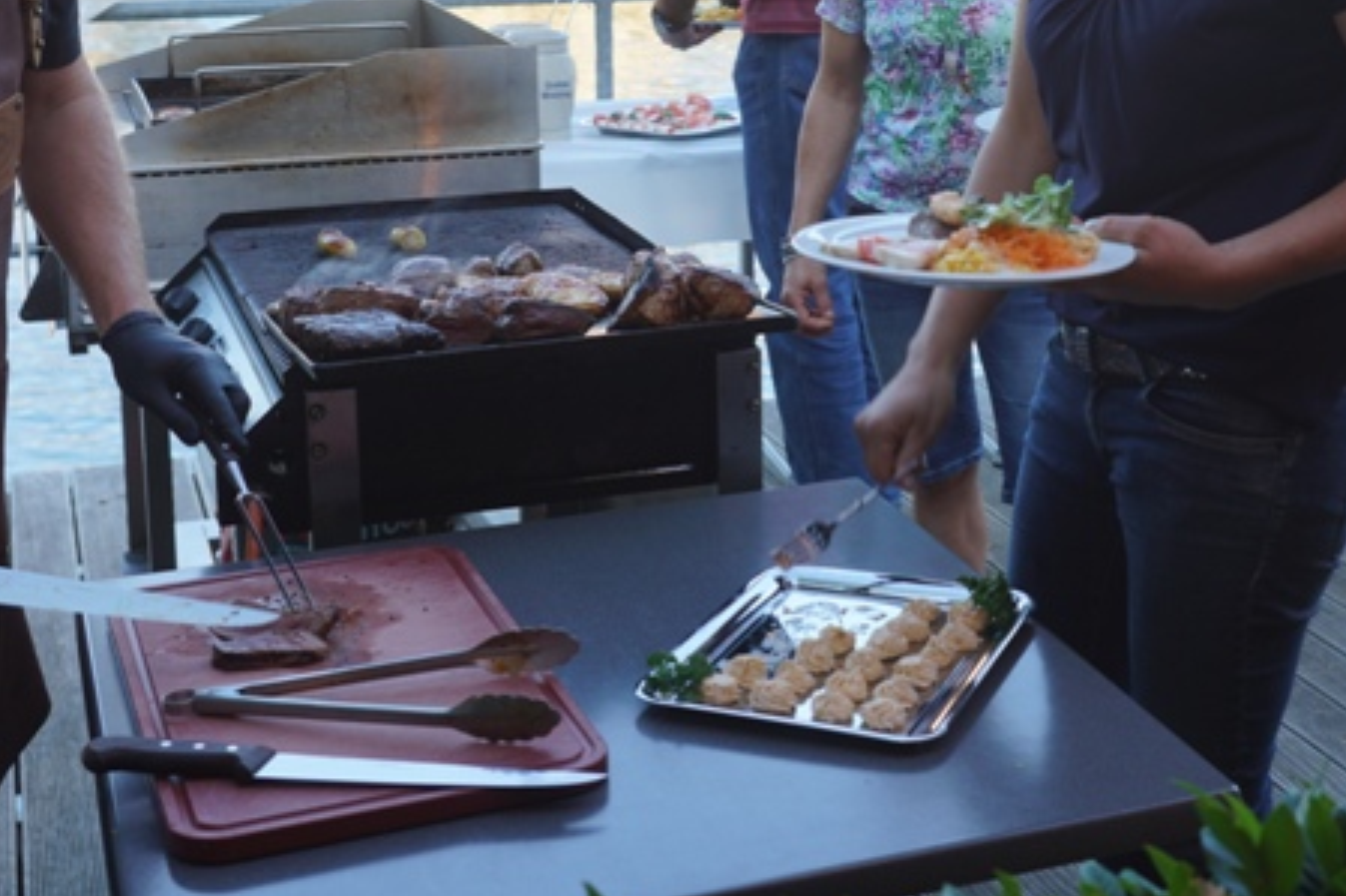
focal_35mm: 62
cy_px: 138
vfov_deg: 21.5
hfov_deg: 32.2
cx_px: 880
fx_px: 2317
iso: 100
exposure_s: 1/60
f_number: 4
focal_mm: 35
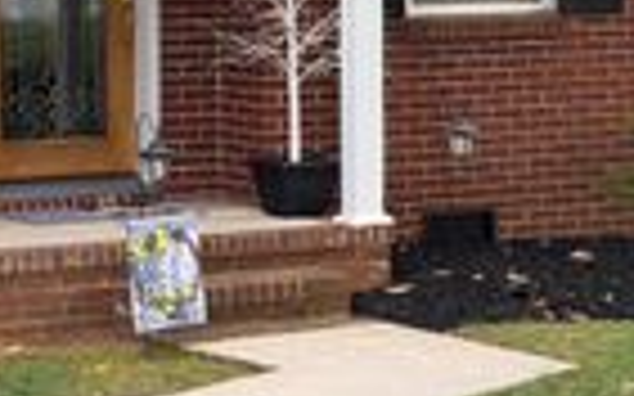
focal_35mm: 180
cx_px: 472
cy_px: 56
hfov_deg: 11.6
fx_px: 3109
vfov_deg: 7.3
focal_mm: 6.76
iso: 50
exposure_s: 1/185
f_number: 1.78
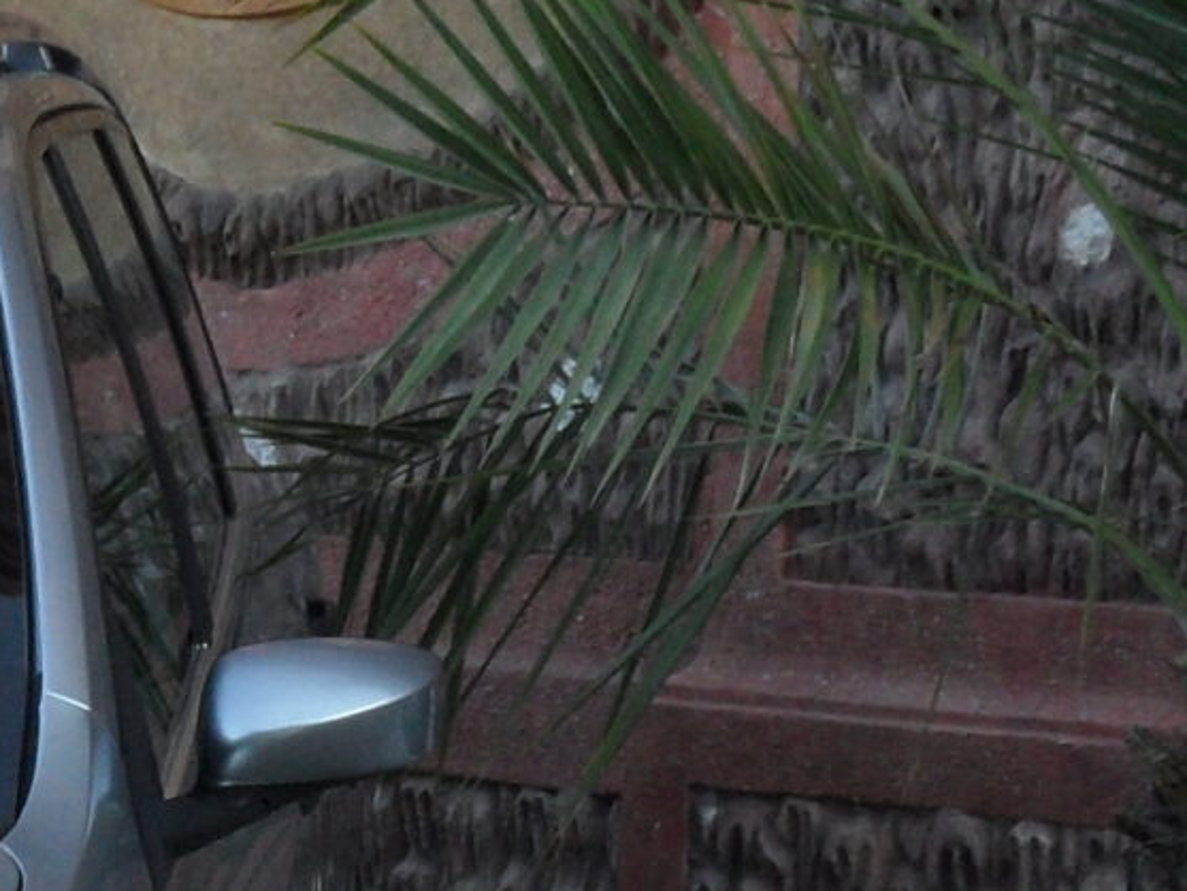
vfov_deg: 9.8
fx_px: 5042
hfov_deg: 13.0
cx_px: -379
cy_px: 1292
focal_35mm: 147
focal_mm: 5.3
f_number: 3.4
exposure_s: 1/125
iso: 80
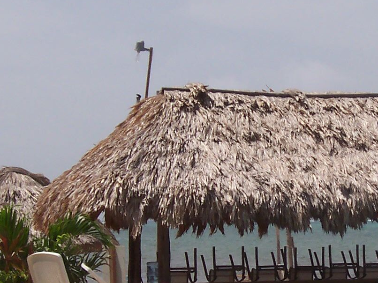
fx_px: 1845
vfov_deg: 8.8
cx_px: 368
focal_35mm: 169
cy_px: 172
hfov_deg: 11.6
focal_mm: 10.4
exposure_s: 1/750
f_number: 6.7
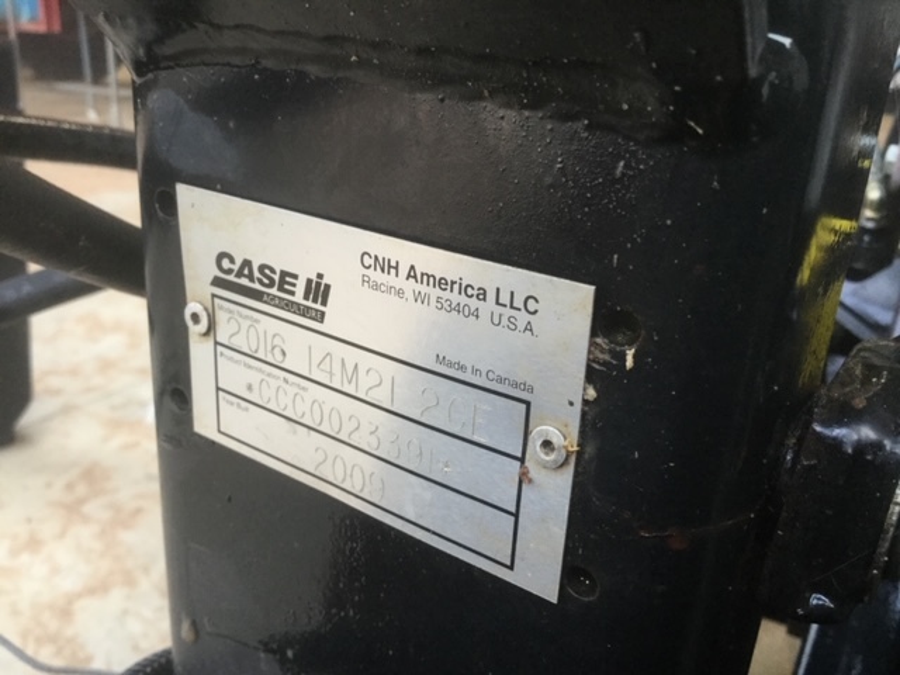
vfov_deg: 45.4
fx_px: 806
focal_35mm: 31
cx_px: 450
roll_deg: -4.1
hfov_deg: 58.4
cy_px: 338
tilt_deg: -21.5
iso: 40
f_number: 2.4
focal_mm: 3.3
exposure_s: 1/33
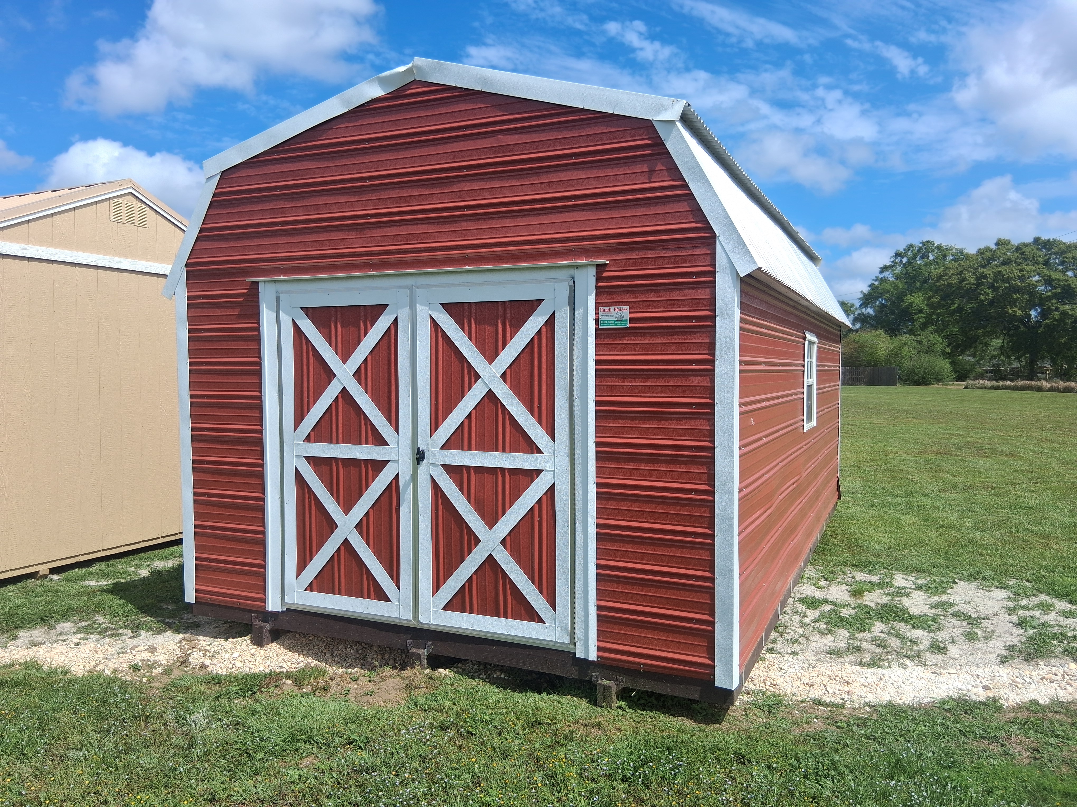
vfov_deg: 53.1
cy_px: 404
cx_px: 538
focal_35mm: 26
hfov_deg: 67.3
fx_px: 809
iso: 25
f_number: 1.8
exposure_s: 1/626
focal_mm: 3.98
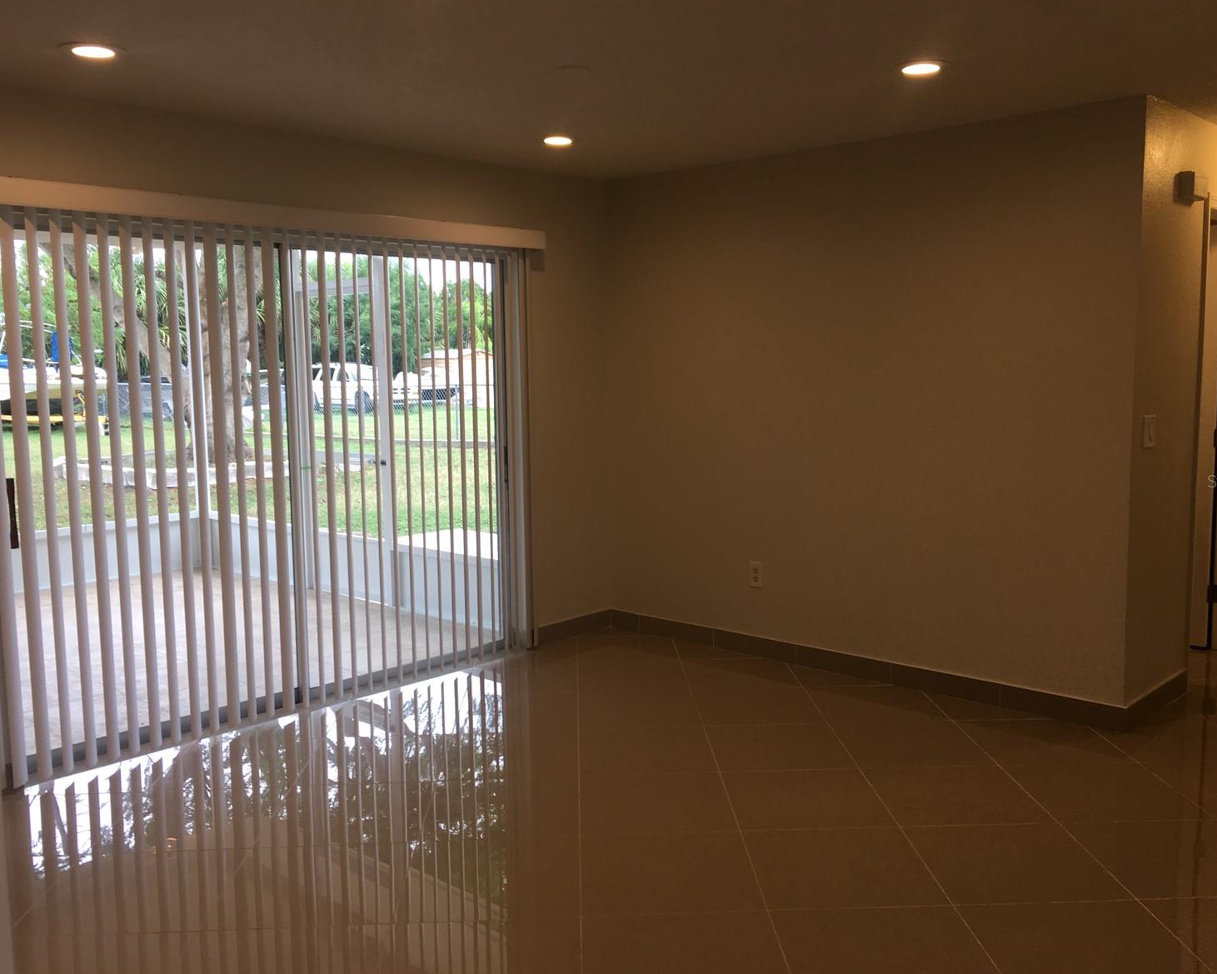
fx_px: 1117
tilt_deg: -7.2
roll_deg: +1.0
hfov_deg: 57.2
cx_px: 620
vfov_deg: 47.1
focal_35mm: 31
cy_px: 481
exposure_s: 1/60
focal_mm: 4.15
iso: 32
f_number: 2.2
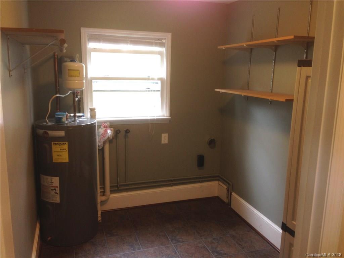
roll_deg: -0.7
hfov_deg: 55.4
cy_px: 129
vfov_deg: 42.9
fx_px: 328
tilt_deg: -11.6
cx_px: 172
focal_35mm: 33
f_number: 2.4
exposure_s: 1/20
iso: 64
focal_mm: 4.12
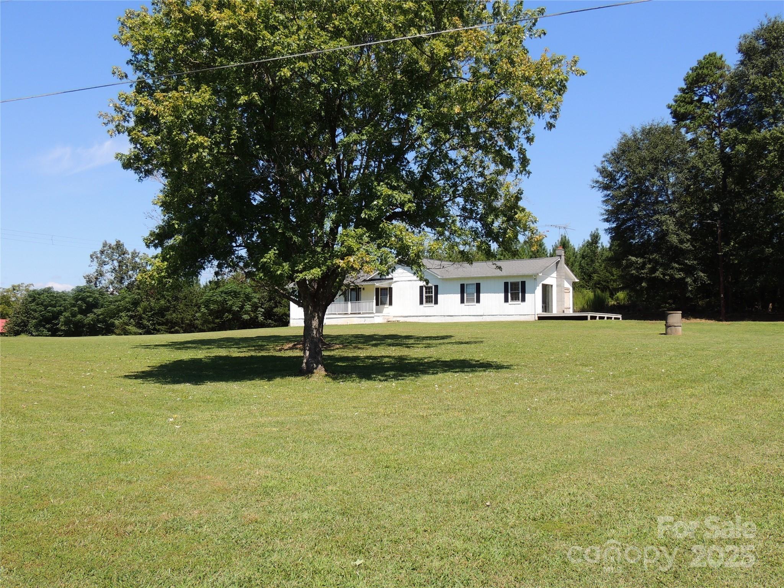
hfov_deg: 52.6
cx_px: 392
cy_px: 294
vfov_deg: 40.7
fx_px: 793
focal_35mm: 35
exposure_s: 1/1000
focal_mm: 6.2
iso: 100
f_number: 3.3
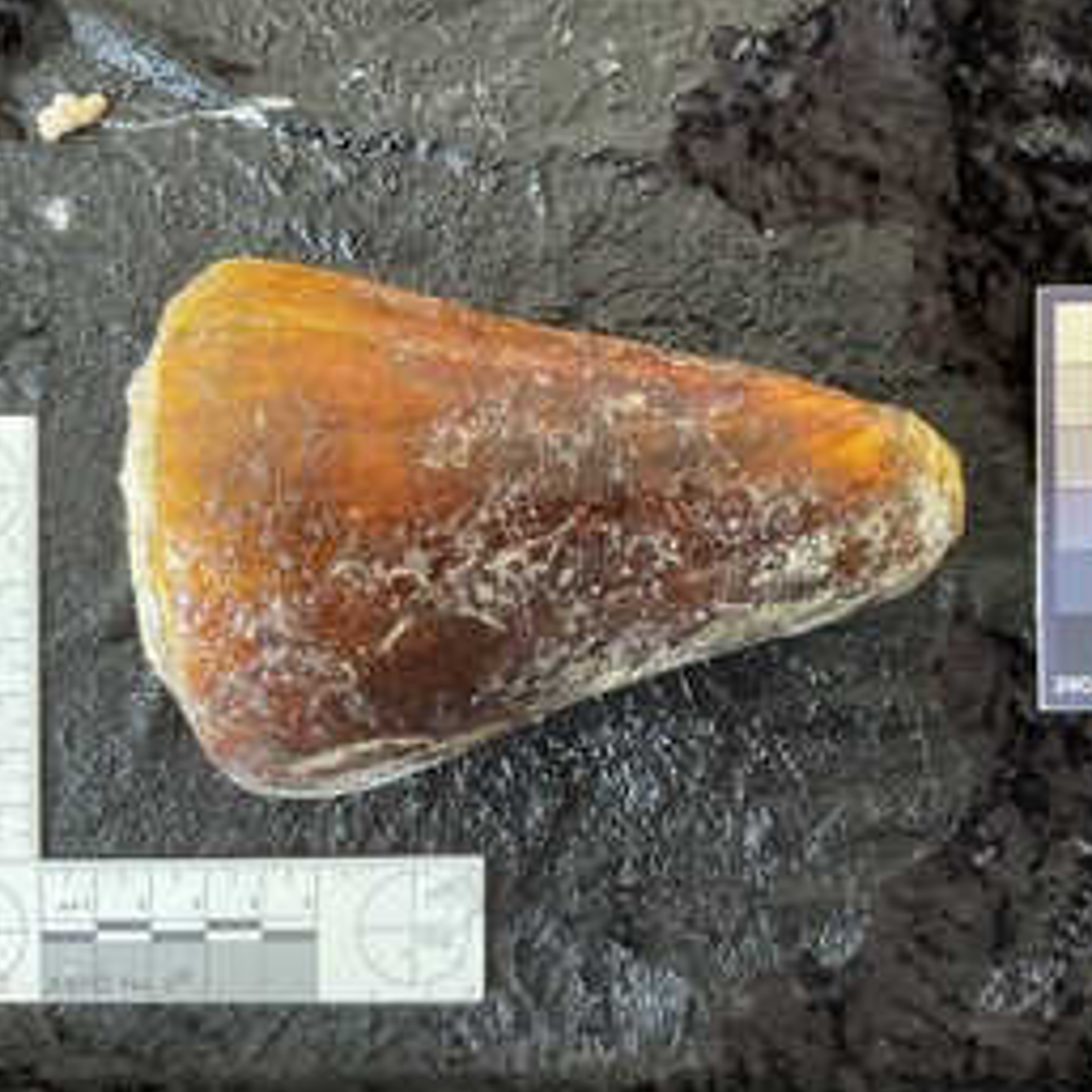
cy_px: 550
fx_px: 1249
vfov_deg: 47.2
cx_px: 603
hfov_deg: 47.1
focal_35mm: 35
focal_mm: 3
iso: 200
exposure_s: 1/60
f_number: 1.8
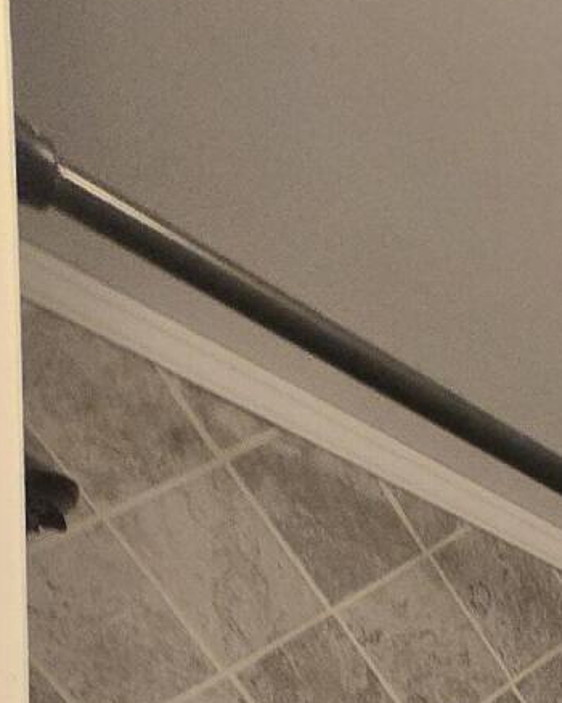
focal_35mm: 58
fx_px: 1207
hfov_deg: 18.6
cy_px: 1376
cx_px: 1082
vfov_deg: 19.6
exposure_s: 1/60
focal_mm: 2.2
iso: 400
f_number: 2.2
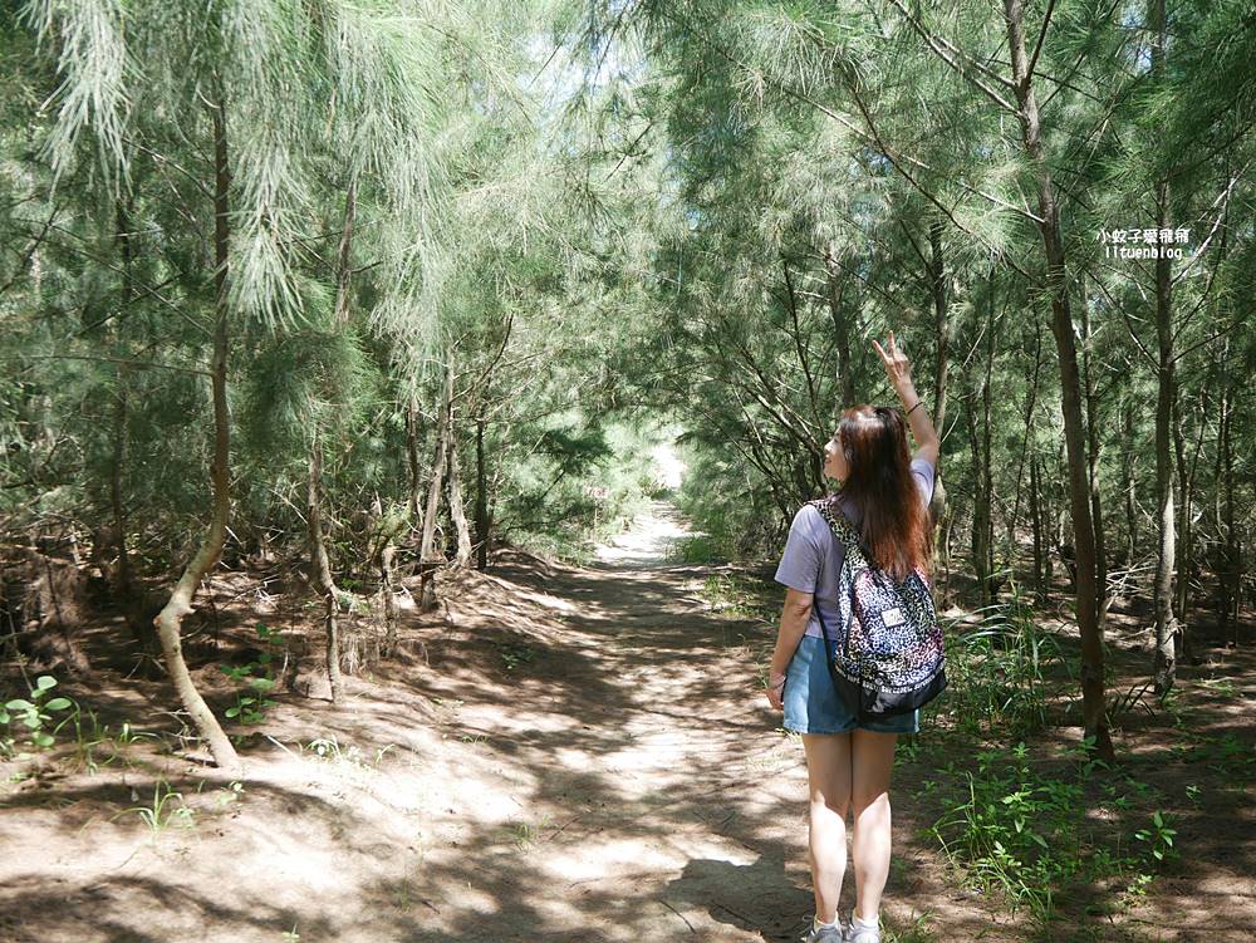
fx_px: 1016
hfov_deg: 63.4
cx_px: 628
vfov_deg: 49.8
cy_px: 472
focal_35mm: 28
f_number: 3.5
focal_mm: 14
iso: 200
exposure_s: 1/160
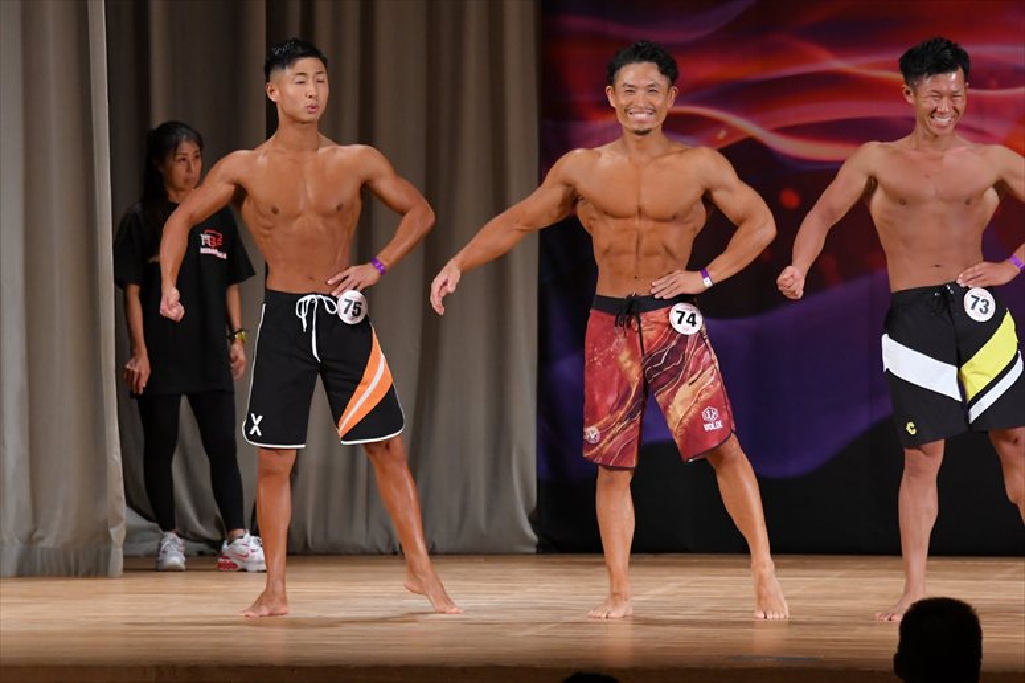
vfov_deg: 5.7
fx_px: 6830
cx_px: 512
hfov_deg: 8.6
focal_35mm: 240
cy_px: 342
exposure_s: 1/400
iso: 3200
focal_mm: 160
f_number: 5.6
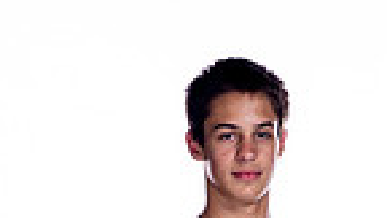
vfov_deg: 3.2
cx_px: 347
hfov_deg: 5.7
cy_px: 587
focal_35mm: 377
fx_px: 3869
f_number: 5.6
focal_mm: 115
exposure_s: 1/250
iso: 800
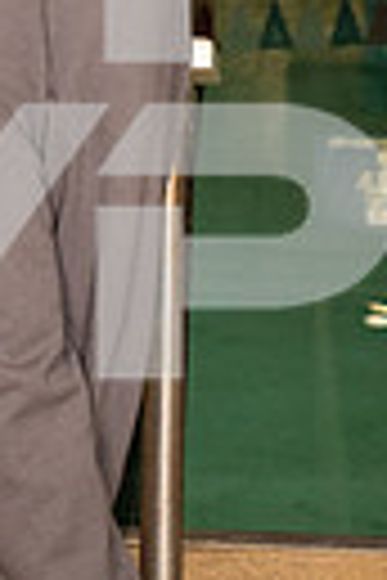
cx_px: 54
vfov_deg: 12.0
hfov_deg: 8.2
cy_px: -72
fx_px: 2709
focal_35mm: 168
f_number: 6.3
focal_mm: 48
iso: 1000
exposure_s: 1/400
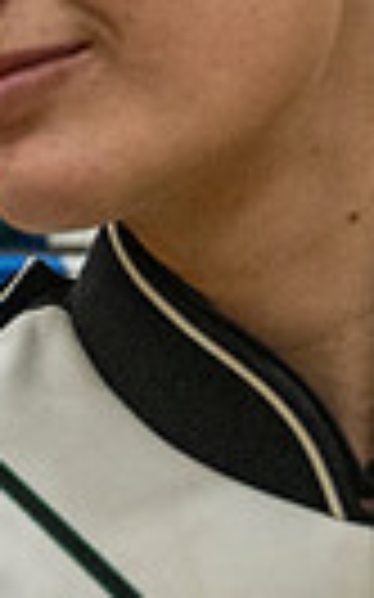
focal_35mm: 109
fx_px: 1780
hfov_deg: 10.8
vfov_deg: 19.0
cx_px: -401
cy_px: 173
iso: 8000
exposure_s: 1/800
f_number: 4
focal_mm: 24.5
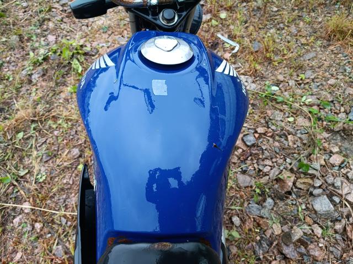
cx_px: 176
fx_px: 265
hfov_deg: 67.3
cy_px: 132
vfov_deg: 53.1
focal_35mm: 26
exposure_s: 1/162
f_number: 1.8
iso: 143
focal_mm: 4.81
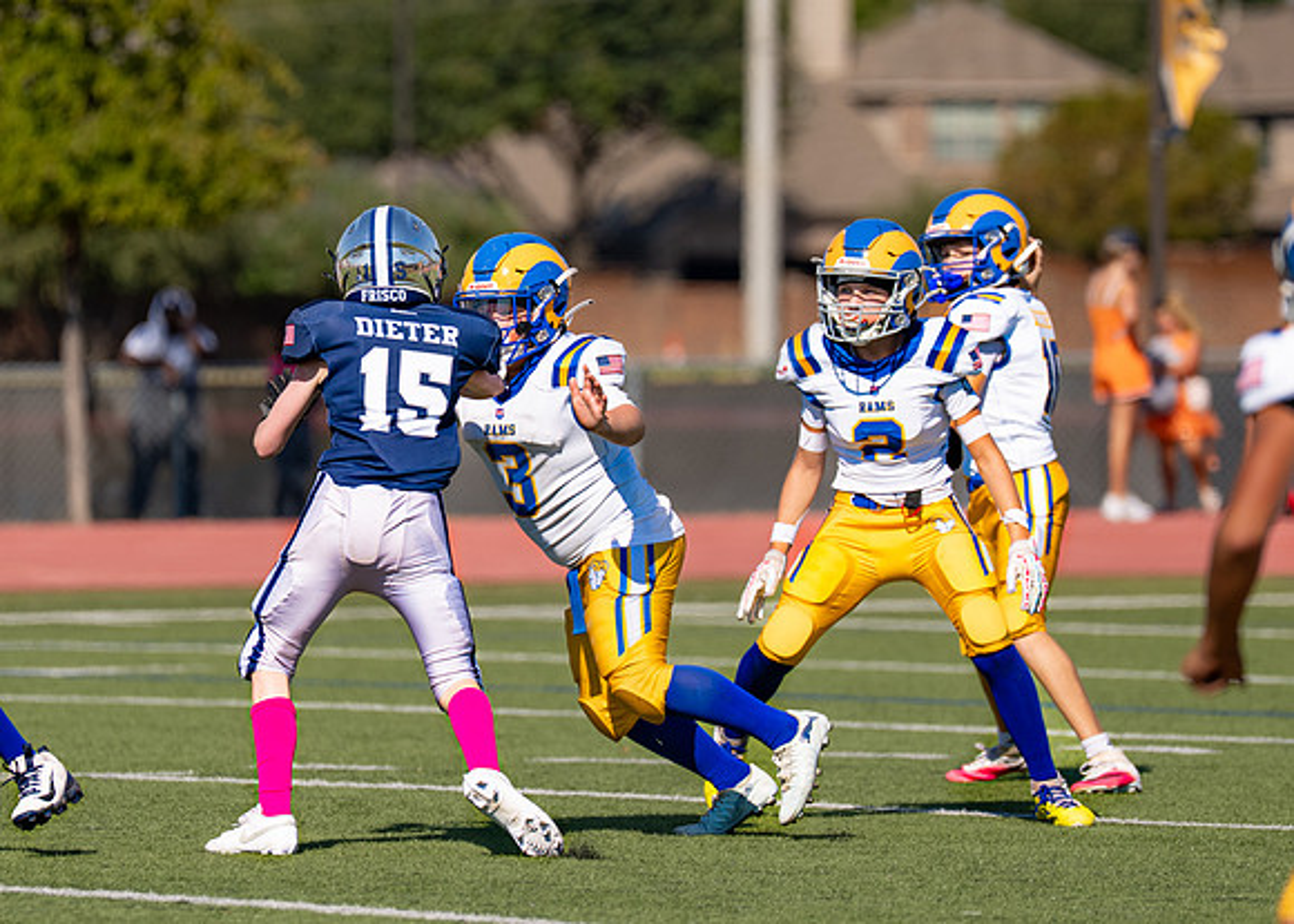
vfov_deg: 3.6
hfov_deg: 5.1
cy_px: 478
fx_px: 14633
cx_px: 555
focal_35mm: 398
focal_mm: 200
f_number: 2.8
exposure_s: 1/2500
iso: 100
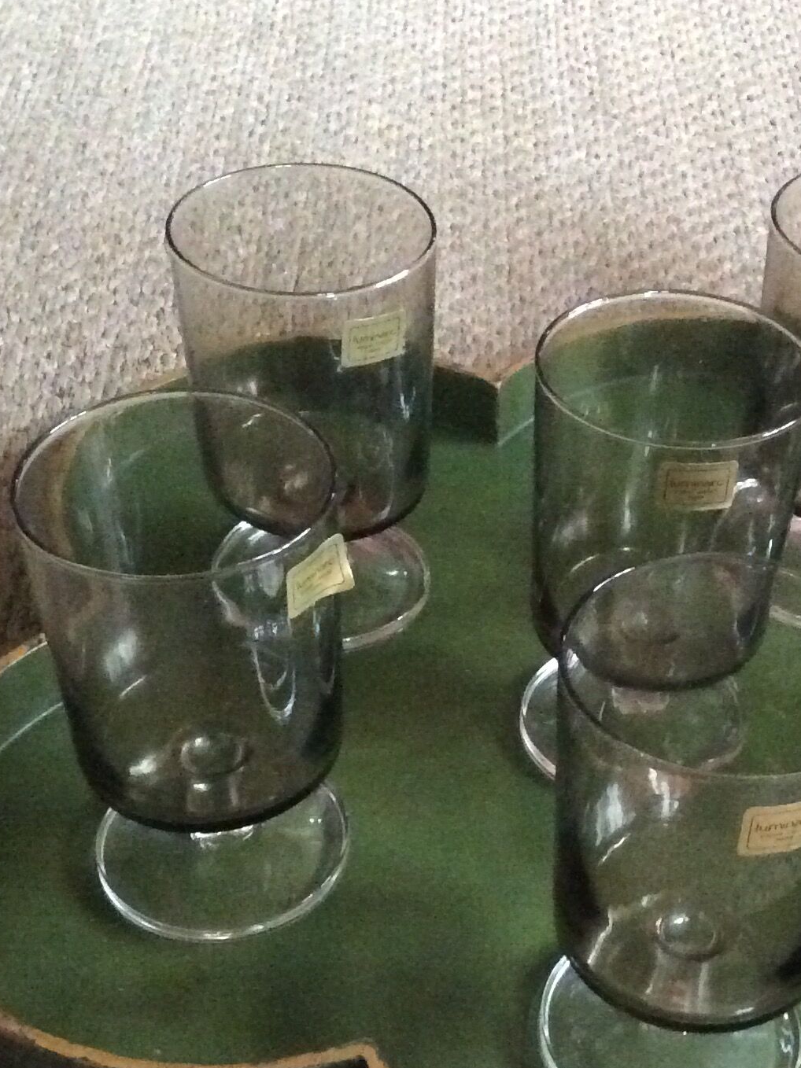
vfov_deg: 31.4
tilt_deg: -42.7
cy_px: 709
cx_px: 560
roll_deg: -2.5
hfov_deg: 23.9
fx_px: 1883
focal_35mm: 61
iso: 800
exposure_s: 1/17
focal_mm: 3.3
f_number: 2.4
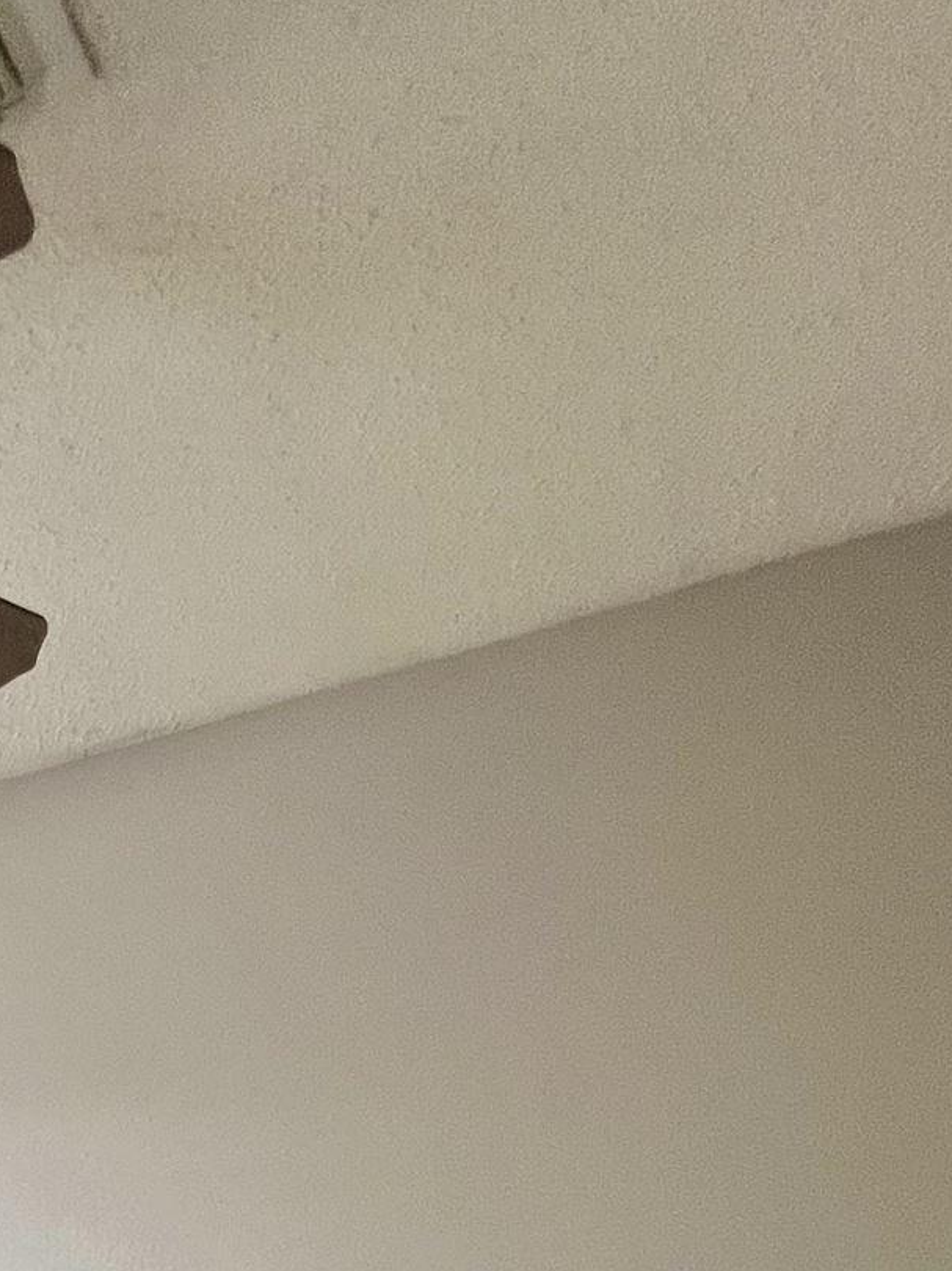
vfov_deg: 36.6
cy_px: 1574
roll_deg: -0.8
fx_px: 1357
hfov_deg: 30.5
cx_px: -285
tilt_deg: -2.8
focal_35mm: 37
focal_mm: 1.57
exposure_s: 1/99
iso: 125
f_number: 1.8
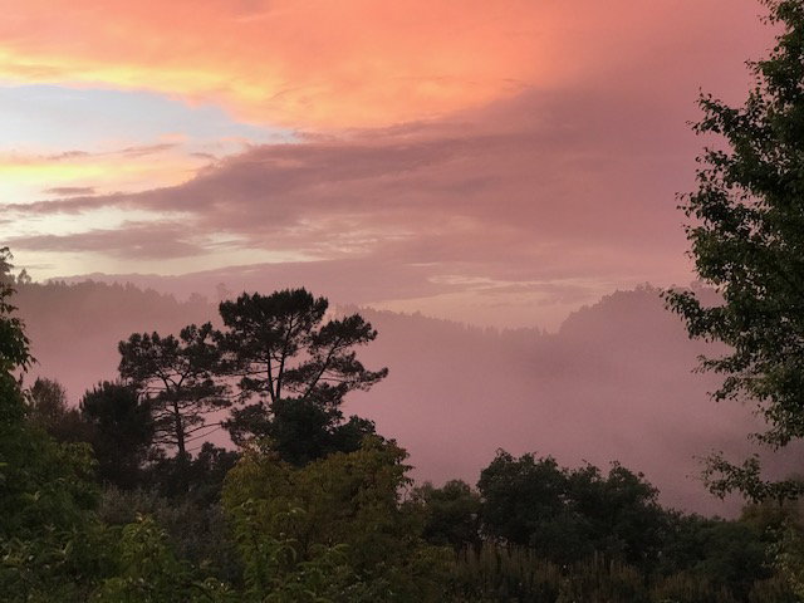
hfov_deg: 33.8
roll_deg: +4.3
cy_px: 302
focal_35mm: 57
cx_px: 402
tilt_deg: +2.8
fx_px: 1324
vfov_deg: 25.7
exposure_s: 1/50
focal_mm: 6.6
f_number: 2.8
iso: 50
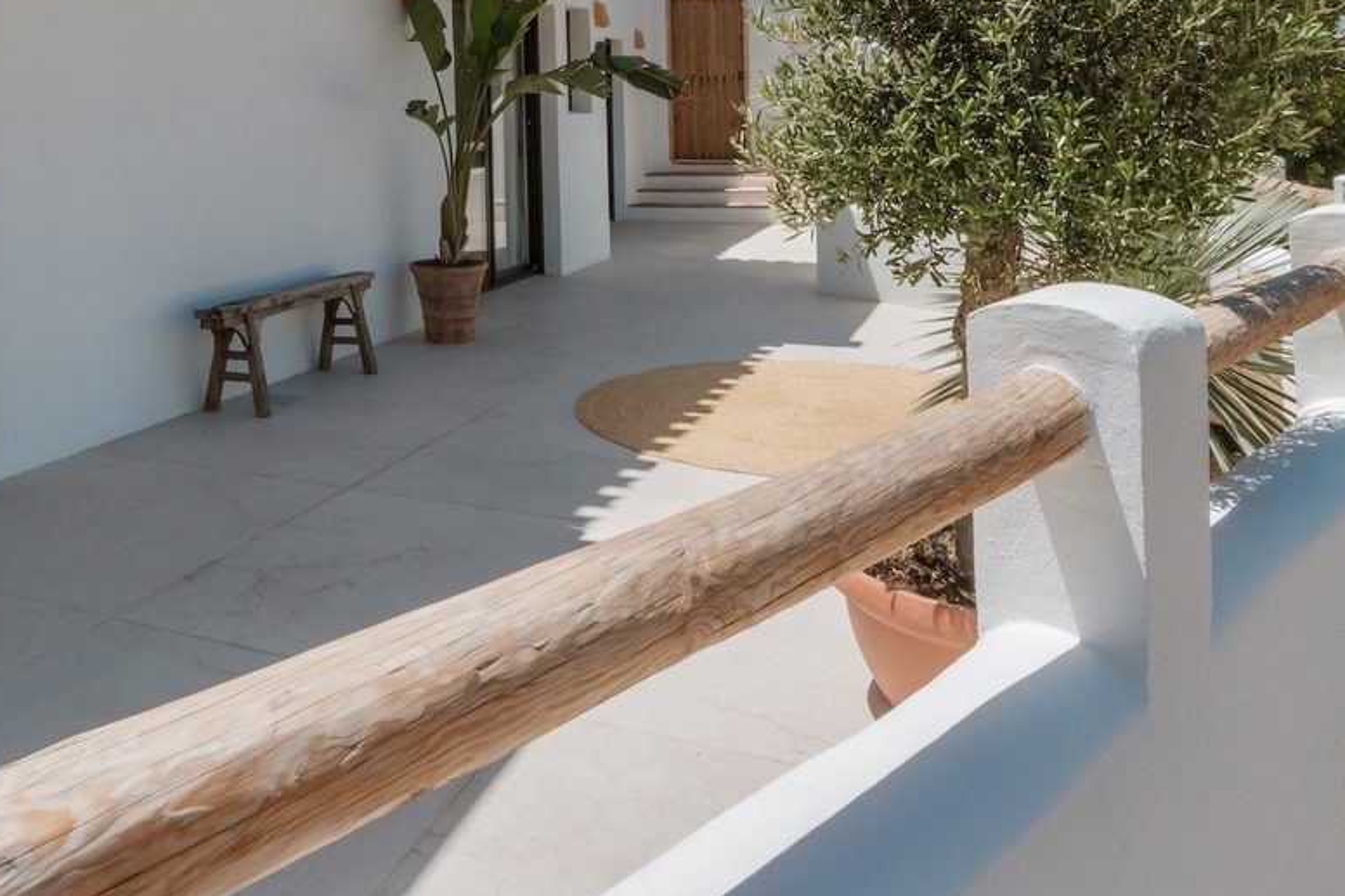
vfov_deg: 37.2
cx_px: 503
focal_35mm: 33
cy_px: 79
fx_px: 1233
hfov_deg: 56.5
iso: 500
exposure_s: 1/250
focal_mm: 16
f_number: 22
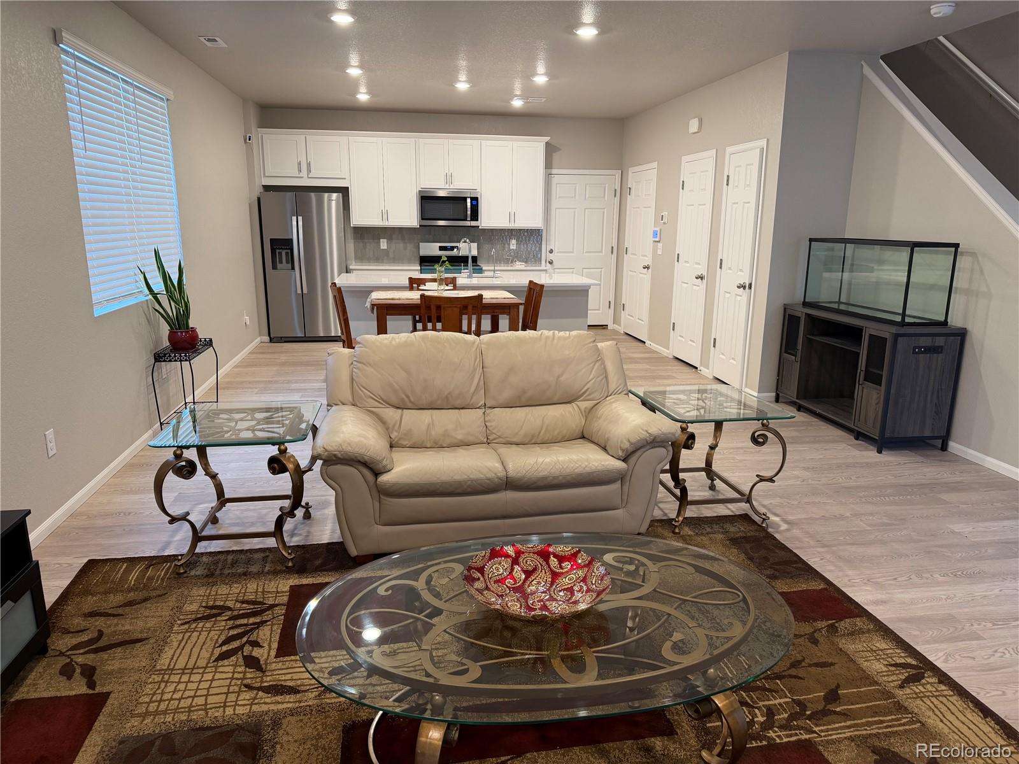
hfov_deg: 71.6
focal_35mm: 24
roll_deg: -0.3
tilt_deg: -13.5
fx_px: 706
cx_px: 510
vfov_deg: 56.8
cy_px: 382
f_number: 1.78
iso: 160
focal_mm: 6.76
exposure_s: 1/60
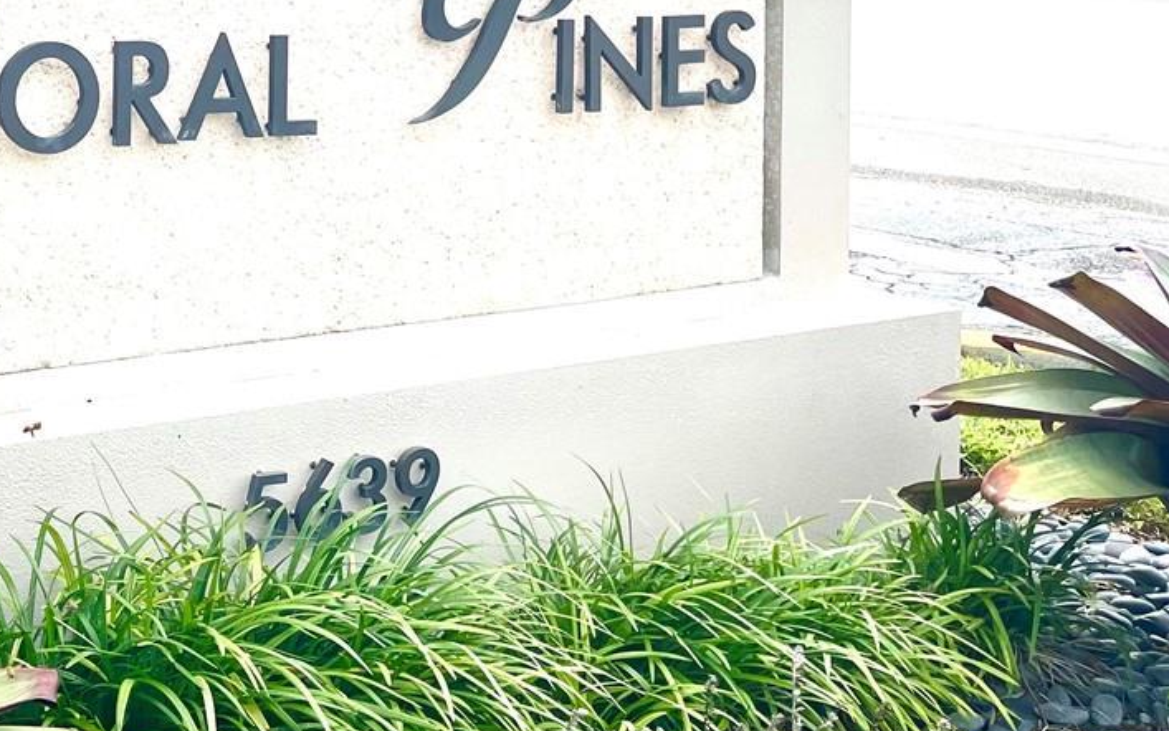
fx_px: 1912
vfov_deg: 20.6
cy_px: -83
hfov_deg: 31.0
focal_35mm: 60
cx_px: -48
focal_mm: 5.1
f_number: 1.6
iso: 32
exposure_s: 1/2660
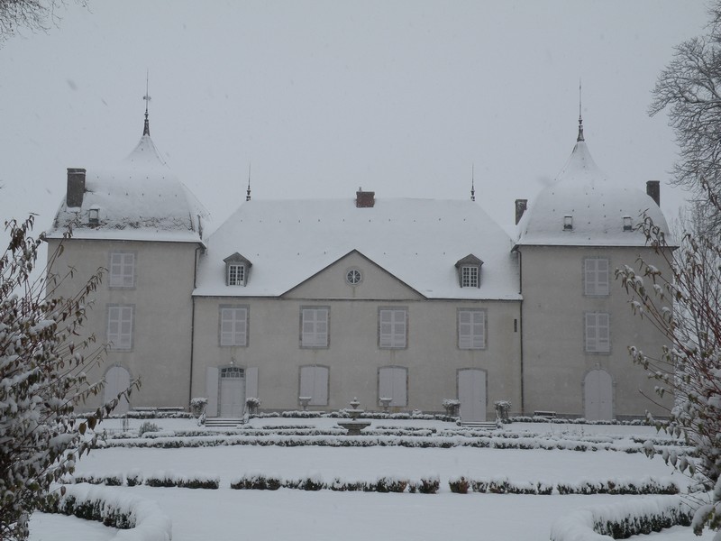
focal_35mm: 56
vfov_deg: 26.1
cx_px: 360
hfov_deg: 34.3
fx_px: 1166
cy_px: 270
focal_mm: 9.8
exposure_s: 1/220
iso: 64
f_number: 6.3
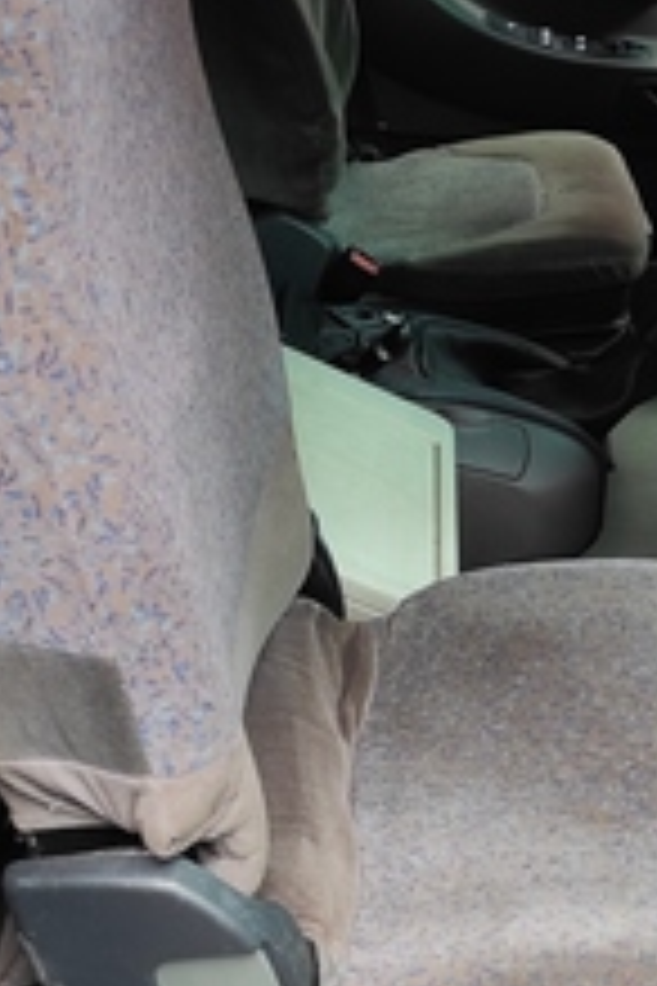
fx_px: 1560
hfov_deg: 23.6
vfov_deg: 34.6
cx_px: 470
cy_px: 689
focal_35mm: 57
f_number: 1.89
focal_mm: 5.43
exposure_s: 1/50
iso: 210
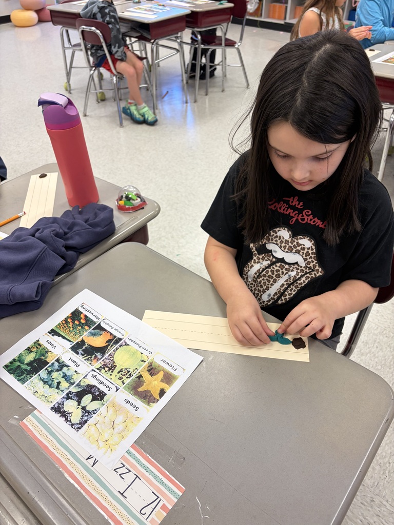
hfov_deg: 53.1
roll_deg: +0.8
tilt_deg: -41.3
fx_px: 395
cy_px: 262
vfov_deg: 67.3
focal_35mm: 26
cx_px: 197
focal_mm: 5.96
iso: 80
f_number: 1.6
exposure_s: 1/60
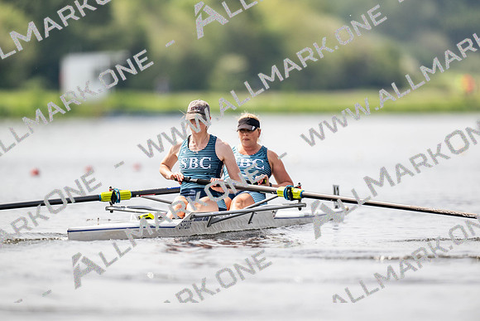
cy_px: 160
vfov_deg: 2.3
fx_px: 8001
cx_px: 240
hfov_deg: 3.4
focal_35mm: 600
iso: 320
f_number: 4
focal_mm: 600
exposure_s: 1/2500
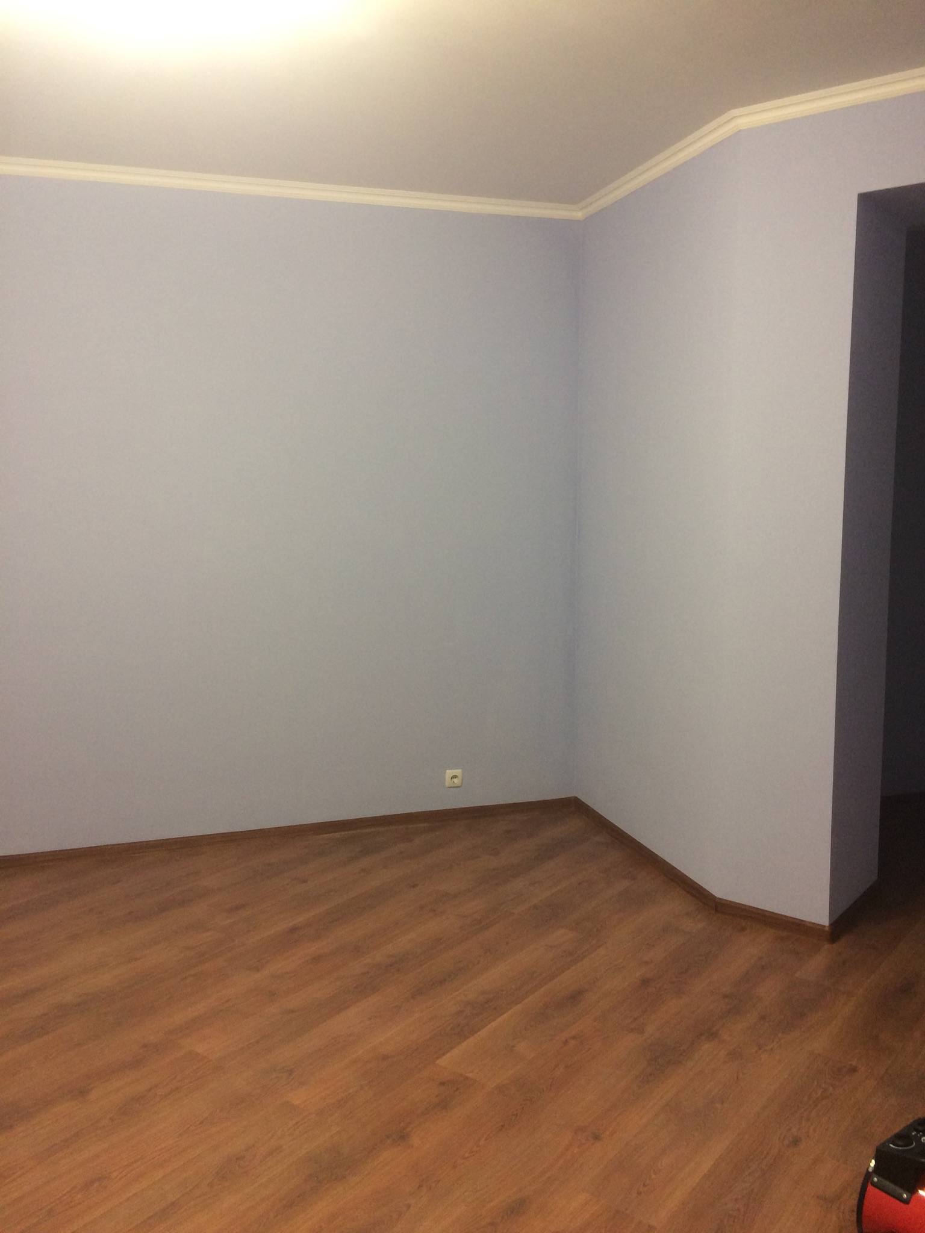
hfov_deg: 48.2
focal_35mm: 29
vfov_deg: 61.7
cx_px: 462
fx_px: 1033
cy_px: 616
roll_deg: -0.4
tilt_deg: -9.9
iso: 160
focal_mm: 4.15
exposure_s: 1/33
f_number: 2.2
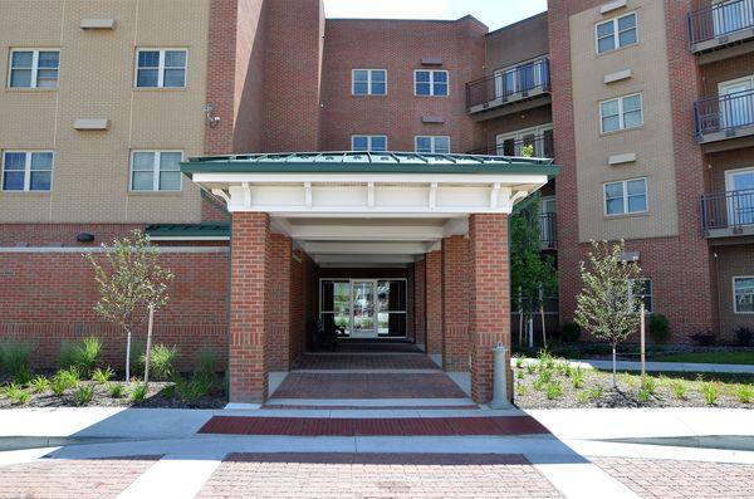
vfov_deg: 50.2
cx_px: 377
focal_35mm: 26
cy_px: 250
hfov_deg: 70.6
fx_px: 533
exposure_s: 1/250
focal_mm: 17
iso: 200
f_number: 6.3
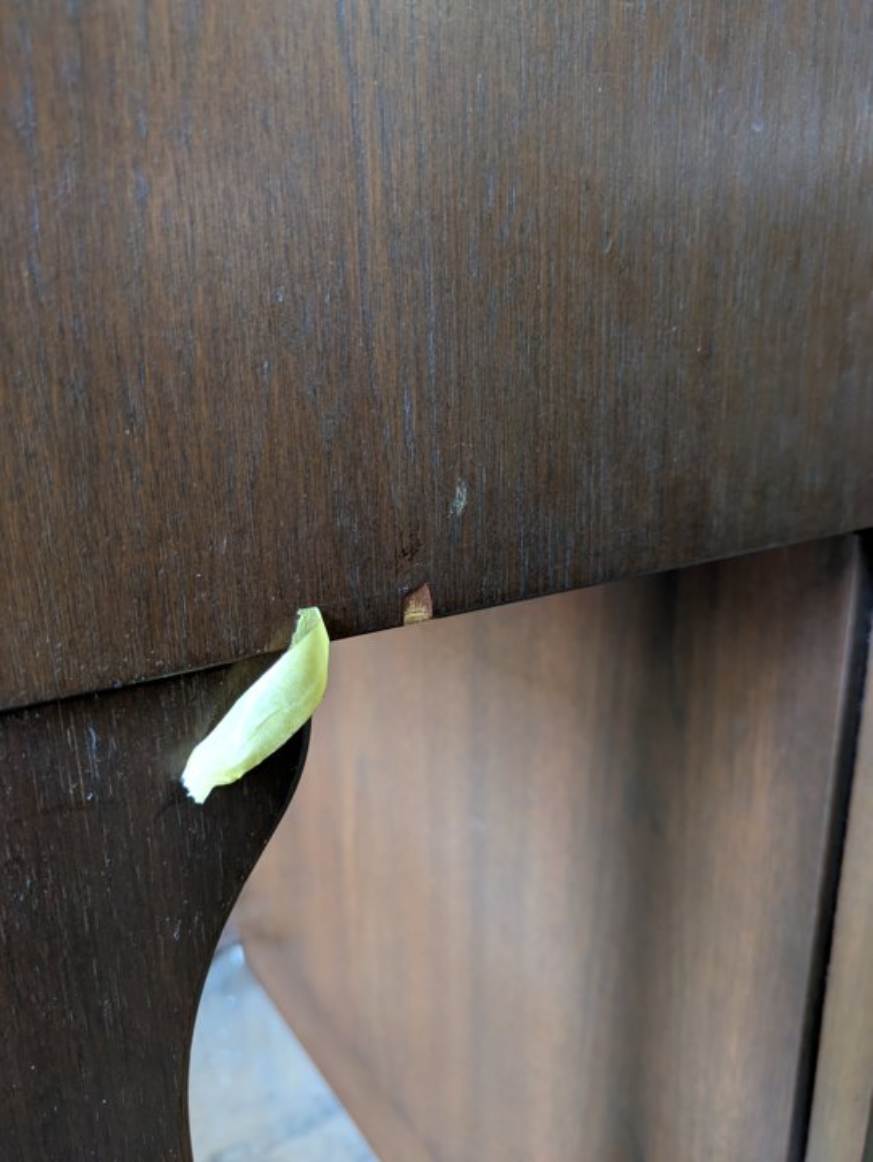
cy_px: 581
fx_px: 840
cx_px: 436
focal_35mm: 25
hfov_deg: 54.9
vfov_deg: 69.4
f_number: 1.89
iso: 378
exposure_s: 1/30
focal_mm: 5.43
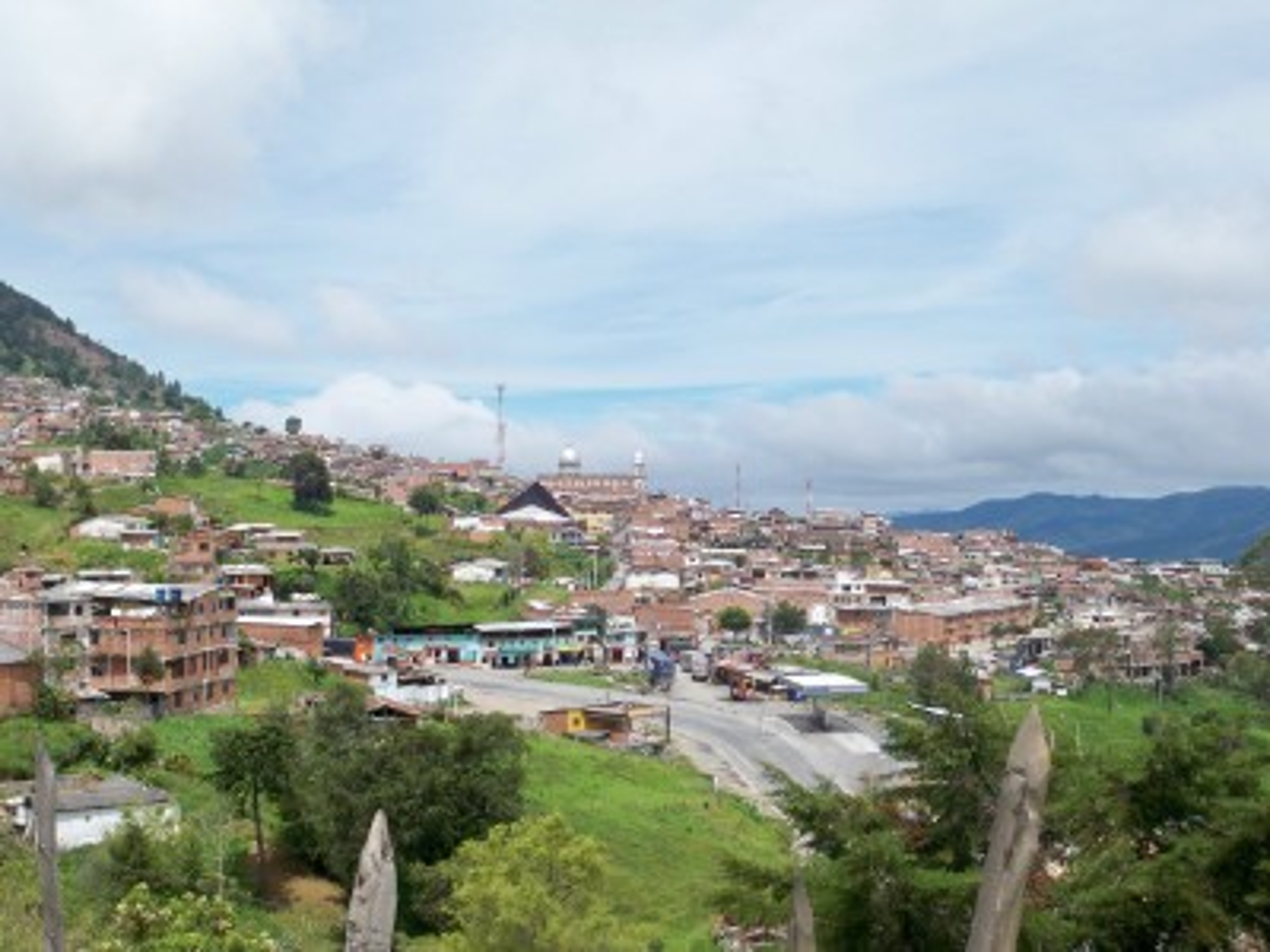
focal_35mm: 55
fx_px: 2018
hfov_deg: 34.9
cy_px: 476
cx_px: 635
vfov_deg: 26.6
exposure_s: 1/640
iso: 64
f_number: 4
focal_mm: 9.7
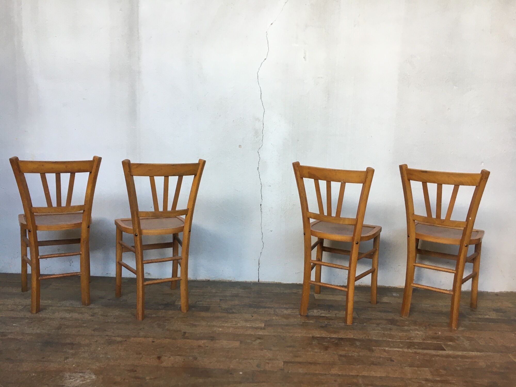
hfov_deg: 61.7
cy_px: 194
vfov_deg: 48.2
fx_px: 432
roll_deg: -2.5
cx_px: 258
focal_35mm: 29
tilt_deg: -9.3
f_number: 2.2
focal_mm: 4.15
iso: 32
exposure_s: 1/33
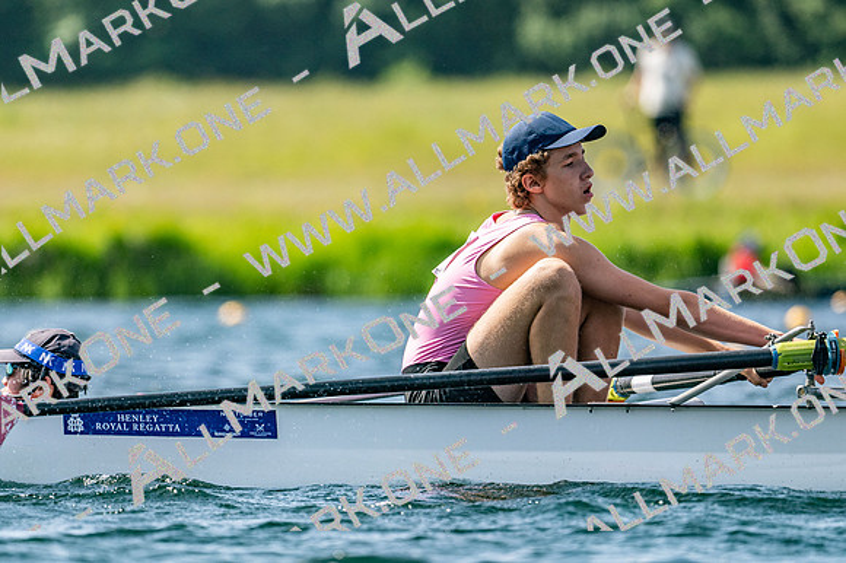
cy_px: 282
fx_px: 14091
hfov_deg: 3.4
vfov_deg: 2.3
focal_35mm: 600
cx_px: 423
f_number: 4.5
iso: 280
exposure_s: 1/2500
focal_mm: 400
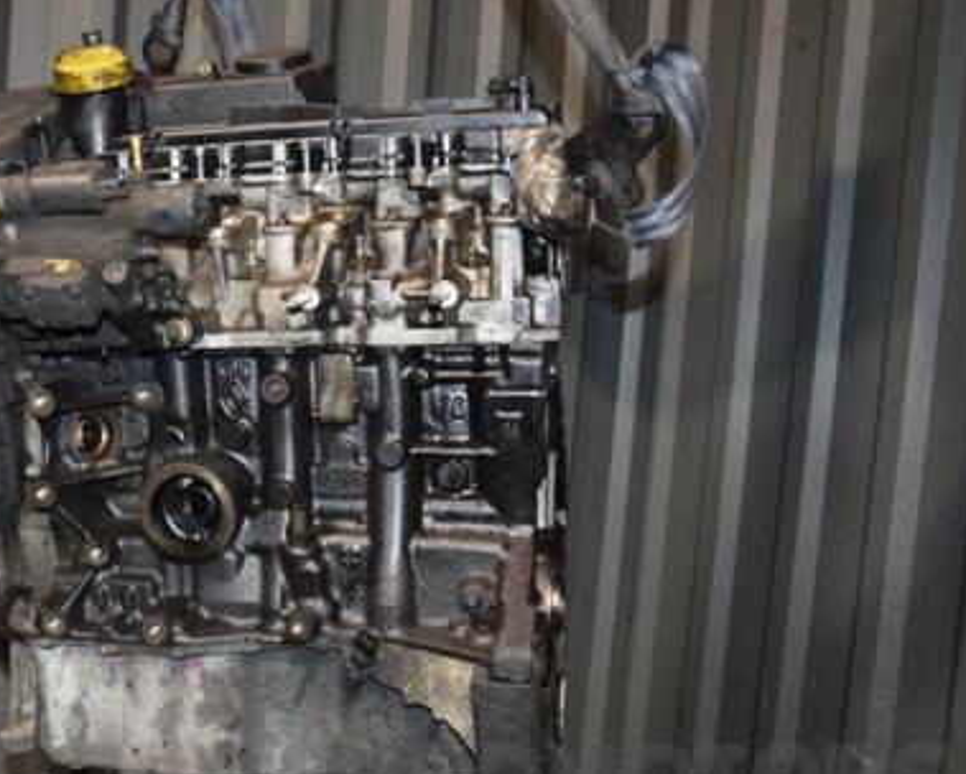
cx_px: 234
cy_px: 443
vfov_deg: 32.3
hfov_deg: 38.6
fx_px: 1338
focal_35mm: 47
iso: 800
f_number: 5
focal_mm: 21
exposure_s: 1/60
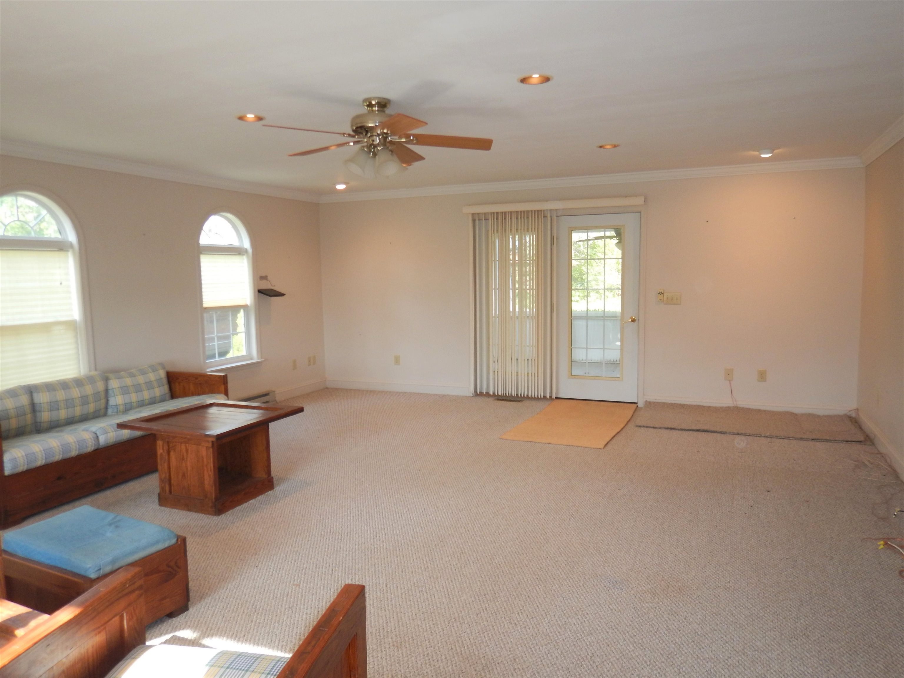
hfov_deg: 71.6
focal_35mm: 24
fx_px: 627
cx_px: 452
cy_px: 339
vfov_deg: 56.8
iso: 125
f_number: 2.8
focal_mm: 4.3
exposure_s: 1/50
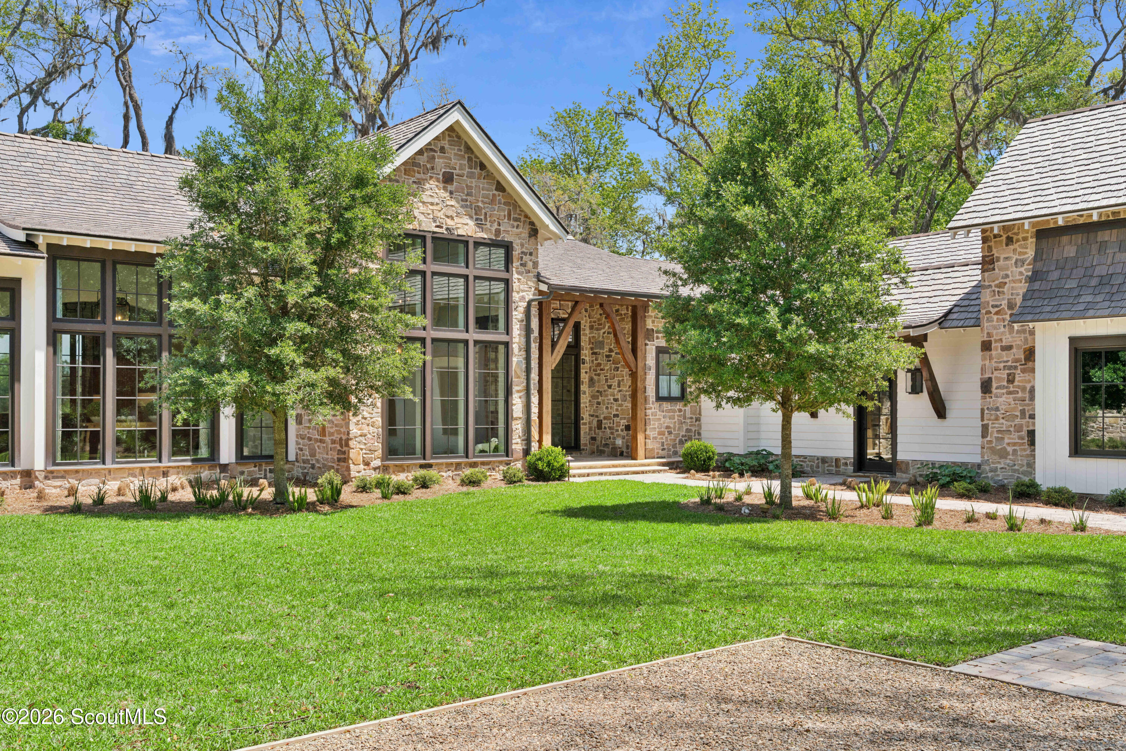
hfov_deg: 57.2
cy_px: 376
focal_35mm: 33
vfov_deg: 40.0
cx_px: 563
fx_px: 1032
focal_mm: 33
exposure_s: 1/250
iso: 250
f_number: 8
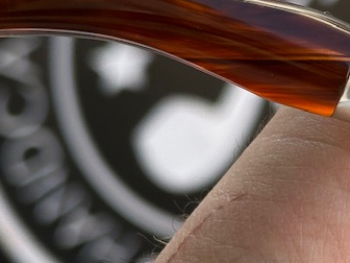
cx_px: 473
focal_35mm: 183
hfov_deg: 10.5
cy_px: 149
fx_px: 1850
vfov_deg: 8.1
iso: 64
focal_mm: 6.86
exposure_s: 1/482
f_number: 1.78
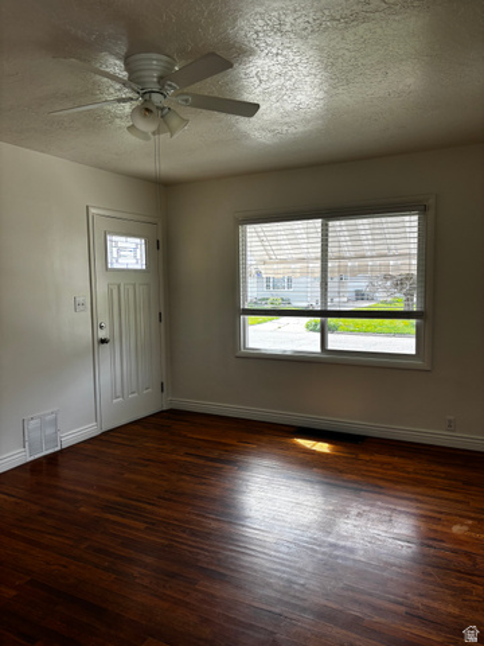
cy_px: 323
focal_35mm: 26
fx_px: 485
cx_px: 242
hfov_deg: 53.1
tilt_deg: -5.3
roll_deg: +0.6
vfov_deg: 67.3
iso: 50
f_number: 1.6
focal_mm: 5.96
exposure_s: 1/154
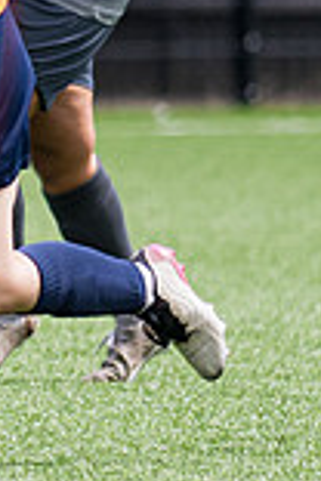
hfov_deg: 1.1
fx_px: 16544
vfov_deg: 1.7
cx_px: -898
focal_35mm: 1237
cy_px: 184
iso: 200
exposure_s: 1/6400
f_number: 1.8
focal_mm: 135
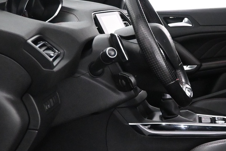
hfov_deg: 26.2
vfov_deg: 18.3
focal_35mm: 74
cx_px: 213
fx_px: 465
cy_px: 111
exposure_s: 1/60
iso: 5000
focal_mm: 16
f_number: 3.5
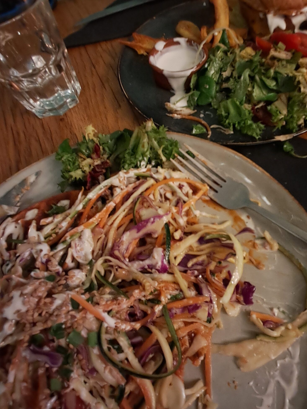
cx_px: 195
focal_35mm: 21
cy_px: 195
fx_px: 248
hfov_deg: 62.5
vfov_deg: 78.9
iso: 200
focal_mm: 1.64
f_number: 2.2
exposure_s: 1/8
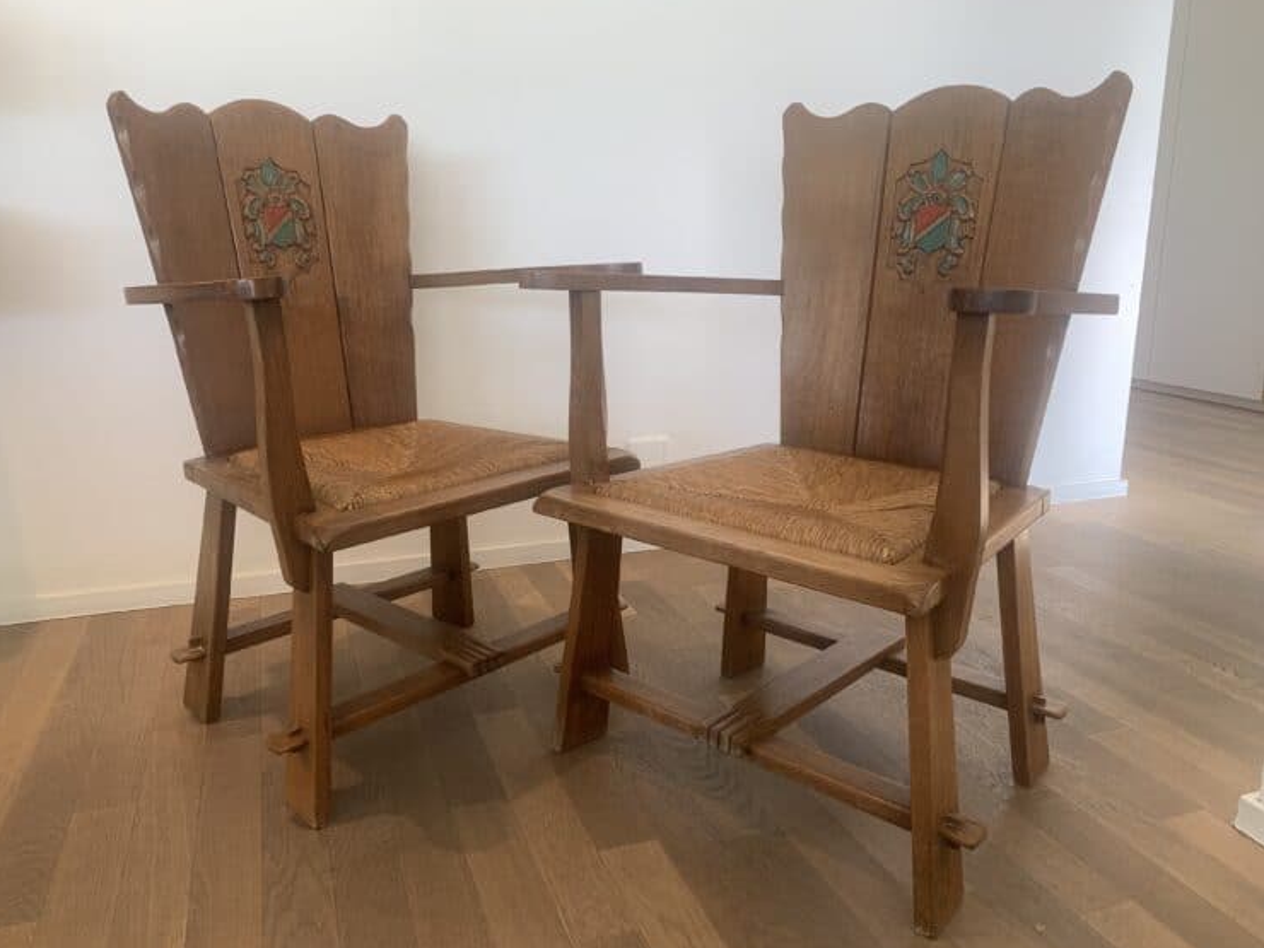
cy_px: 471
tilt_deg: -15.5
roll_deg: -1.9
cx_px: 610
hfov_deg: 65.3
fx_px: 986
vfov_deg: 51.4
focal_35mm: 27
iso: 40
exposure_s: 1/100
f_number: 1.8
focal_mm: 4.25
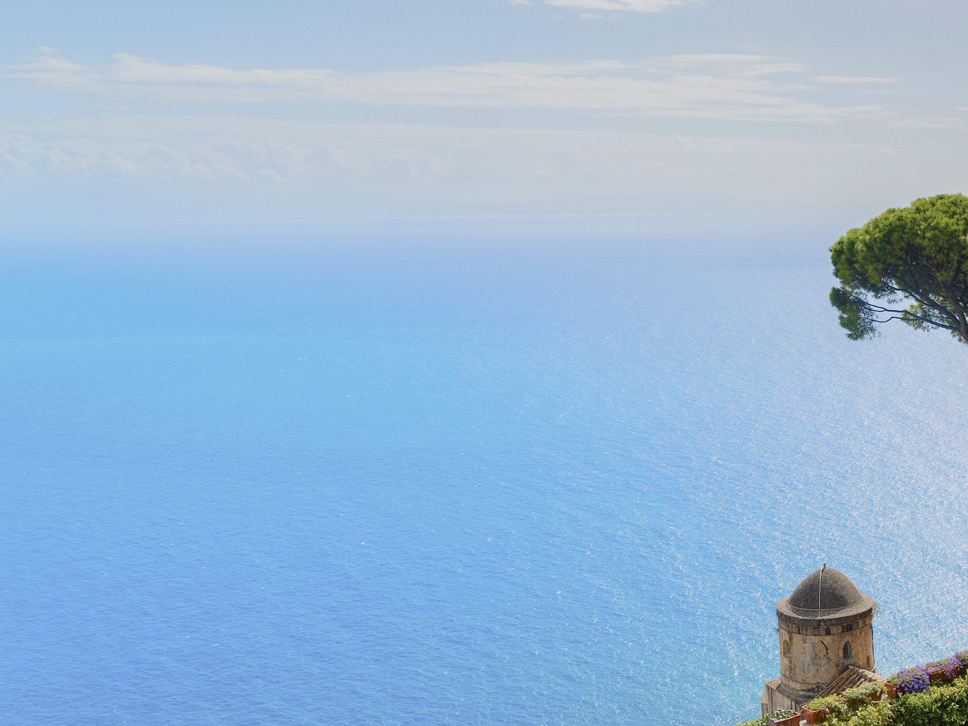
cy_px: 393
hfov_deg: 37.2
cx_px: 952
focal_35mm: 46
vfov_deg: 31.5
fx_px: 1286
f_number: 7.1
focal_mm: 24
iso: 200
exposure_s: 1/640
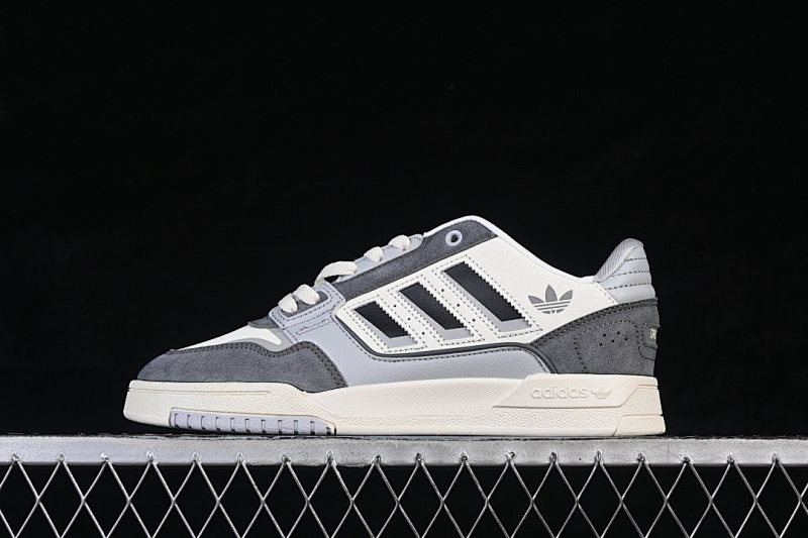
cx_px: 404
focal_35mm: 75
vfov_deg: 18.2
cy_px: 269
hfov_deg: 27.0
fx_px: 1683
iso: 160
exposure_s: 1/80
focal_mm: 50
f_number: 8
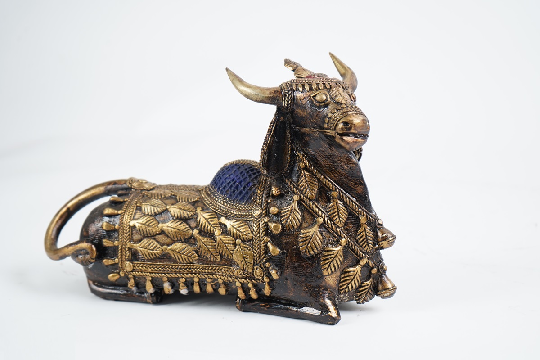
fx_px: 1050
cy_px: 180
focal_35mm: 70
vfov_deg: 19.5
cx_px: 270
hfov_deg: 28.8
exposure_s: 1/160
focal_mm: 70
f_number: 5.6
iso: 640
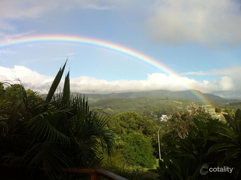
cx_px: 120
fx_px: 243
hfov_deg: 52.7
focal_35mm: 35
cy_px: 90
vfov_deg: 40.6
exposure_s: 1/1774
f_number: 2.8
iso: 80
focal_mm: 3.85
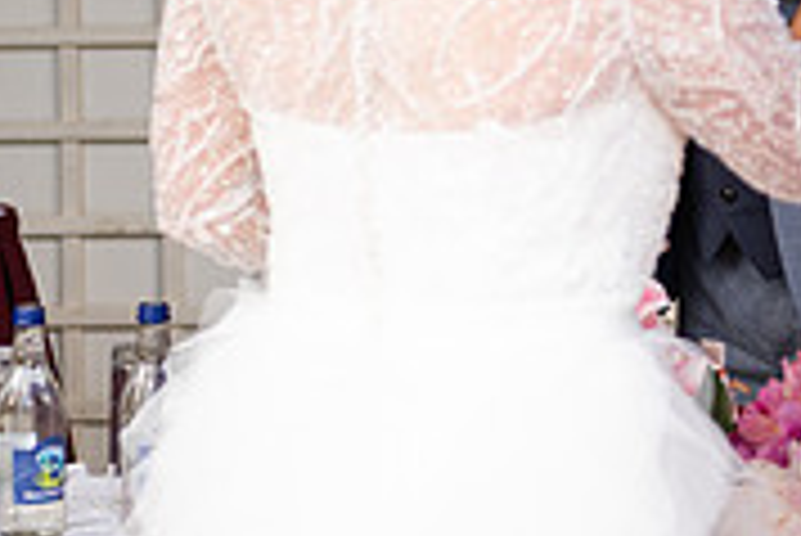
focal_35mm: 228
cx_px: 752
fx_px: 5077
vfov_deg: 6.0
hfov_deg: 9.0
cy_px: -65
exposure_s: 1/160
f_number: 3.5
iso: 100
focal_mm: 70
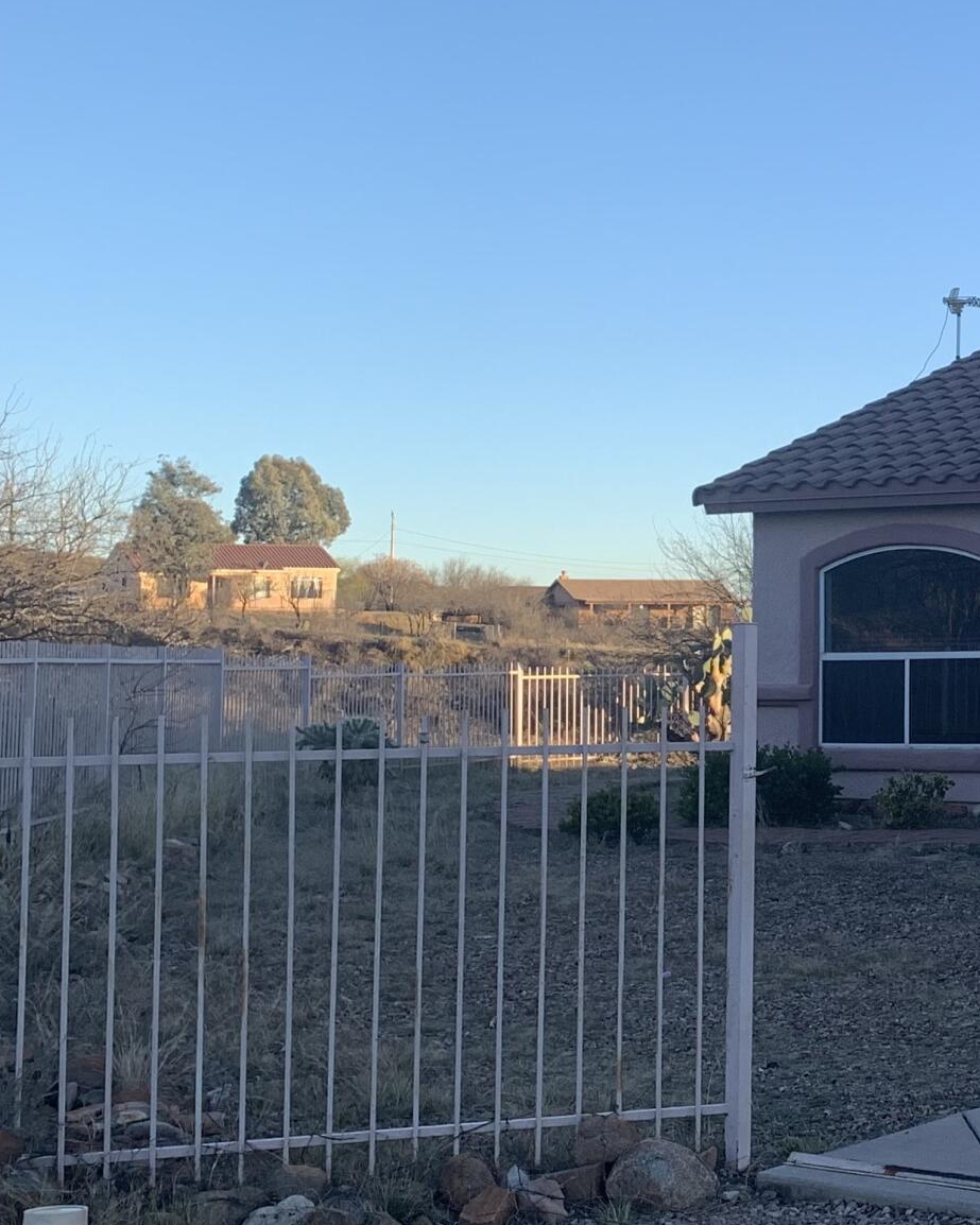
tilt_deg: +3.1
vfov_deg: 28.7
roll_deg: +0.6
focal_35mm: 66
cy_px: 537
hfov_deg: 20.1
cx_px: 1448
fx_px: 2393
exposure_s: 1/478
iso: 25
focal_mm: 4.25
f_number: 1.8
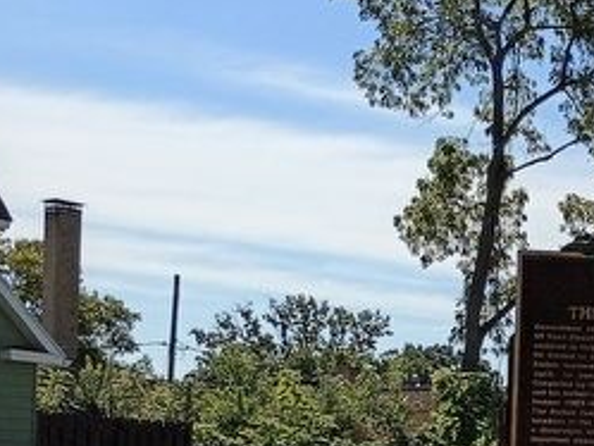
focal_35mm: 93
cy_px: 501
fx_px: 1597
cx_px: 661
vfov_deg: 15.5
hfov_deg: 20.1
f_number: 1.8
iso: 103
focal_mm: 4.27
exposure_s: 1/2137
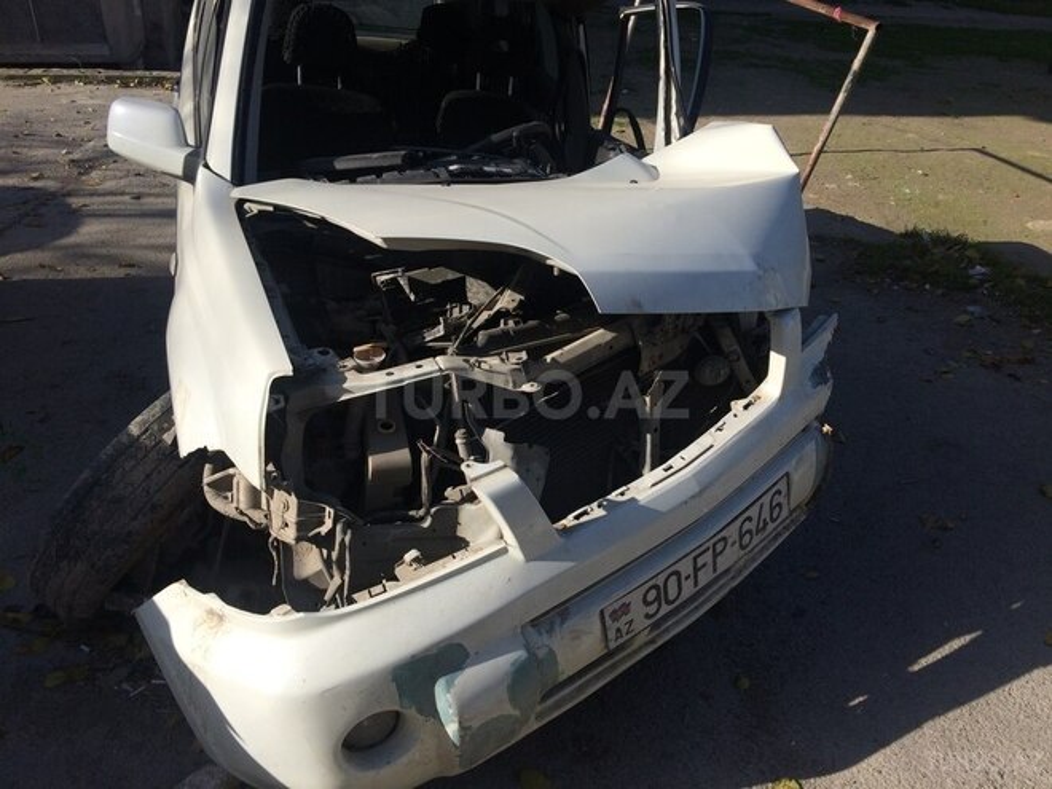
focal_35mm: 29
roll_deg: -2.1
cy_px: 394
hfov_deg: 61.7
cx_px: 526
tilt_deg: -32.2
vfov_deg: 48.2
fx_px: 881
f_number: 2.2
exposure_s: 1/1953
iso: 32
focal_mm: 4.15
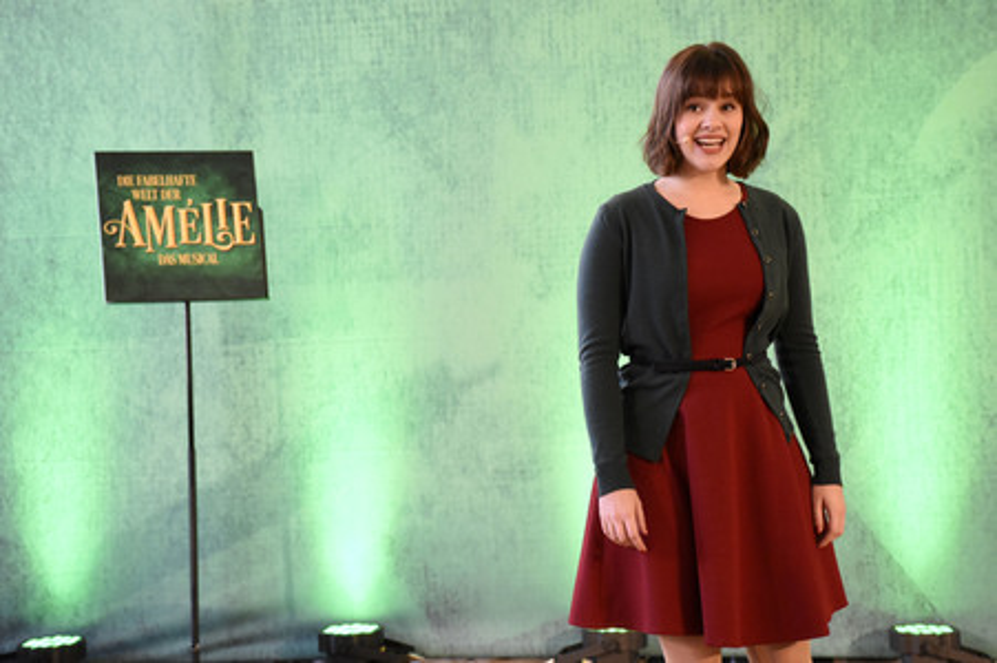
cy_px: 332
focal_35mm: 84
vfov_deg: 16.2
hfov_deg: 24.2
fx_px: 2325
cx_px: 498
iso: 5000
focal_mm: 56
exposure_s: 1/160
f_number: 6.3
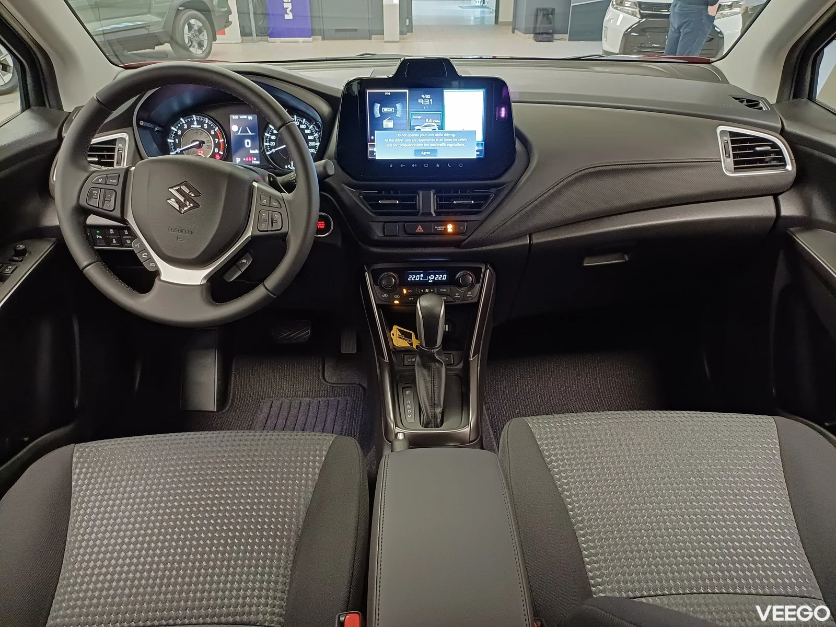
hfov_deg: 69.4
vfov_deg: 54.9
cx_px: 418
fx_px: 604
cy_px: 314
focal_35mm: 25
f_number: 1.8
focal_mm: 4.65
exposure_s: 1/20
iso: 800
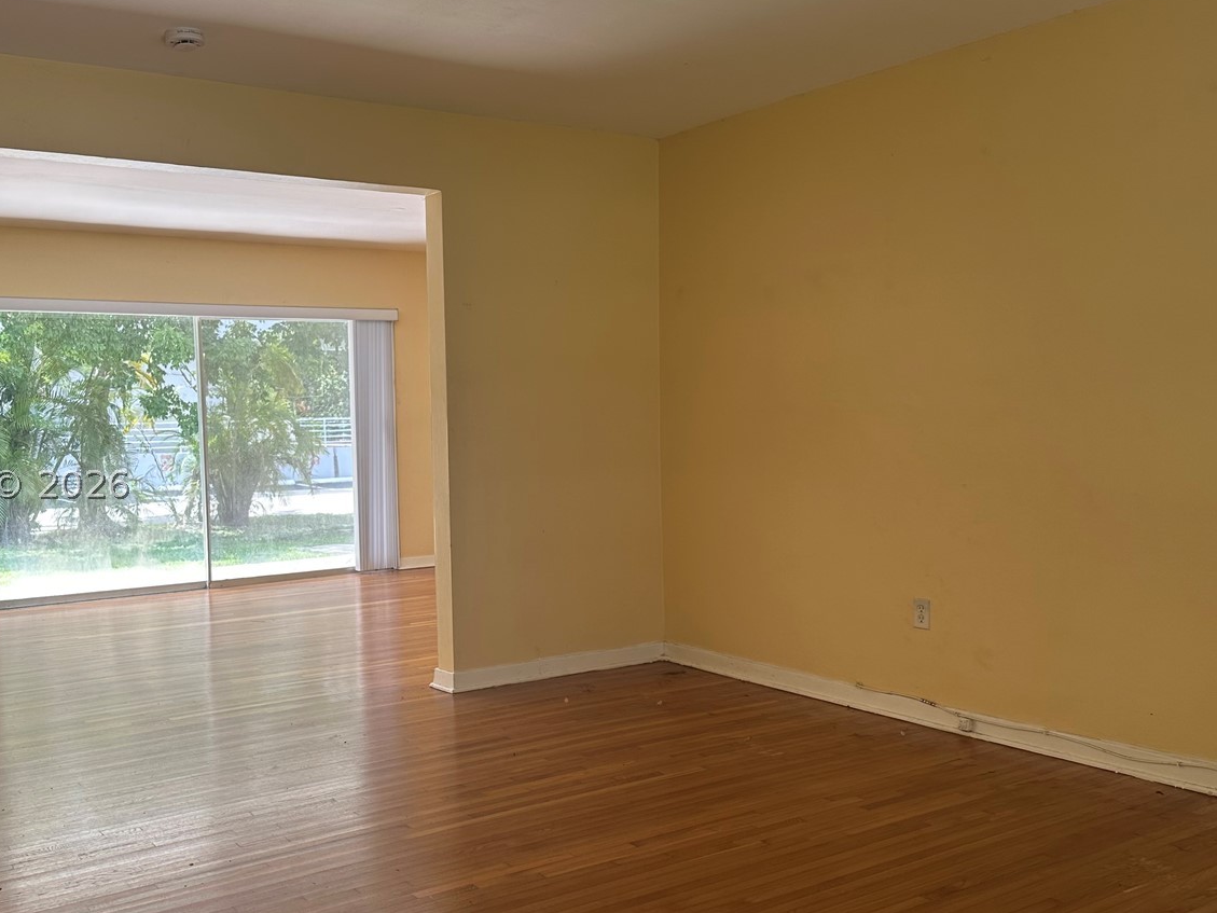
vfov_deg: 41.8
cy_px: 484
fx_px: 1195
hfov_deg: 53.4
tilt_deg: -3.8
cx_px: 459
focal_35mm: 34
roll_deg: +1.1
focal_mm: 6.86
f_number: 1.78
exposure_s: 1/150
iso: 64
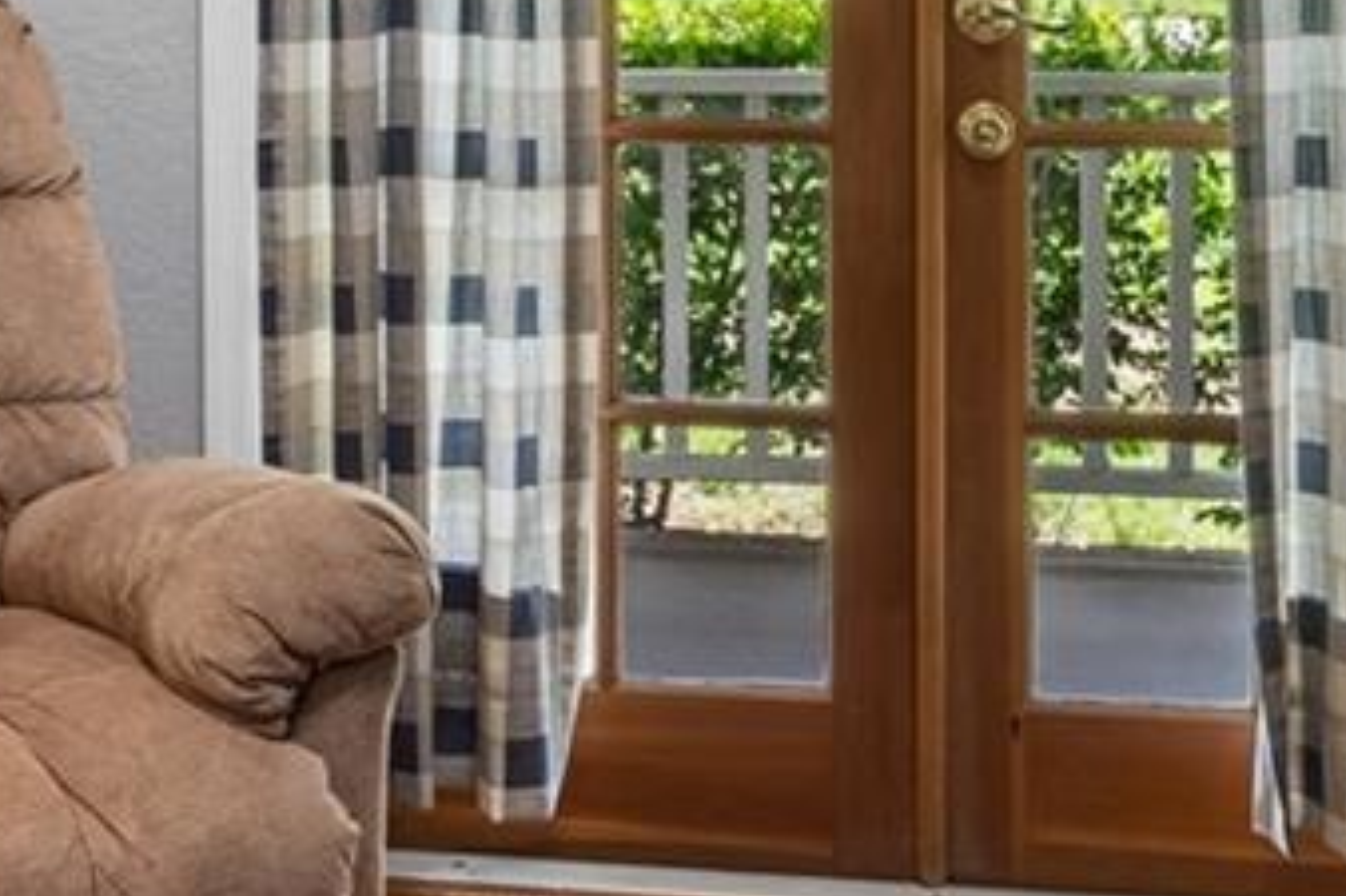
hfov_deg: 27.9
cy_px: -127
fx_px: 2653
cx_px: 259
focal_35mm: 71
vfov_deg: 18.3
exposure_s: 1/6
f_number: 7.1
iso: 100
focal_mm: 10
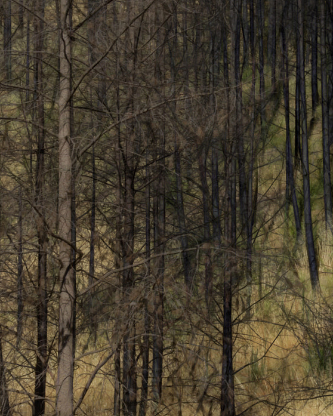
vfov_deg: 11.5
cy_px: 269
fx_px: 2069
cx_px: 245
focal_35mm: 168
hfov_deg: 9.2
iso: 400
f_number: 29
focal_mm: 52
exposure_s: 1/125
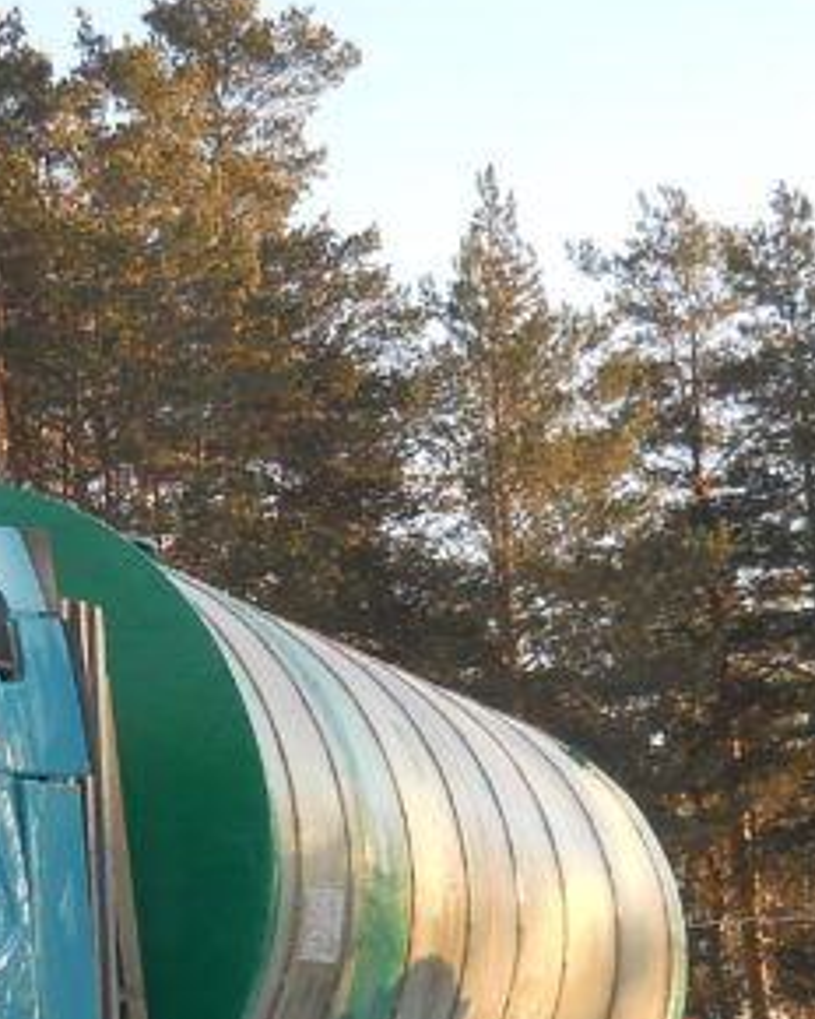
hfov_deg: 14.2
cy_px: 850
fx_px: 3196
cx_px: -105
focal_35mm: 106
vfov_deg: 17.9
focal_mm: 6.72
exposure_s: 1/160
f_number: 3.1
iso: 80
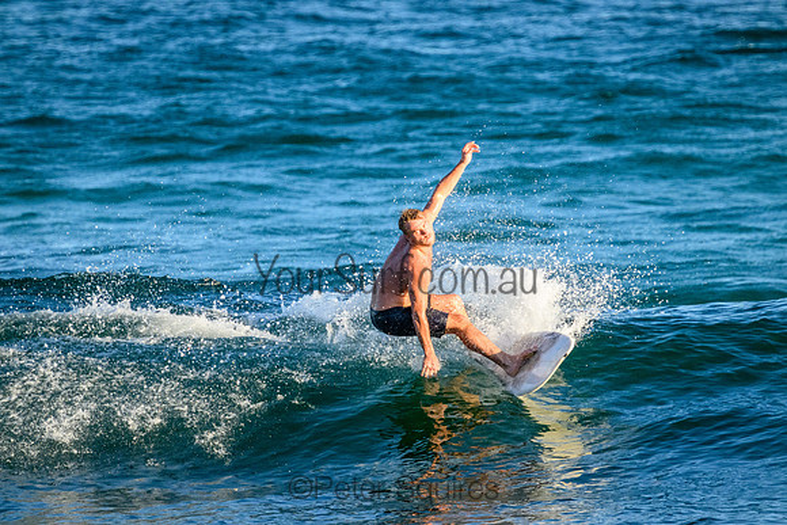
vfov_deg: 1.7
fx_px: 17492
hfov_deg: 2.6
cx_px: 394
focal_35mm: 800
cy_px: 262
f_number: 11
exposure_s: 1/2000
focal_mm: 800
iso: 3600
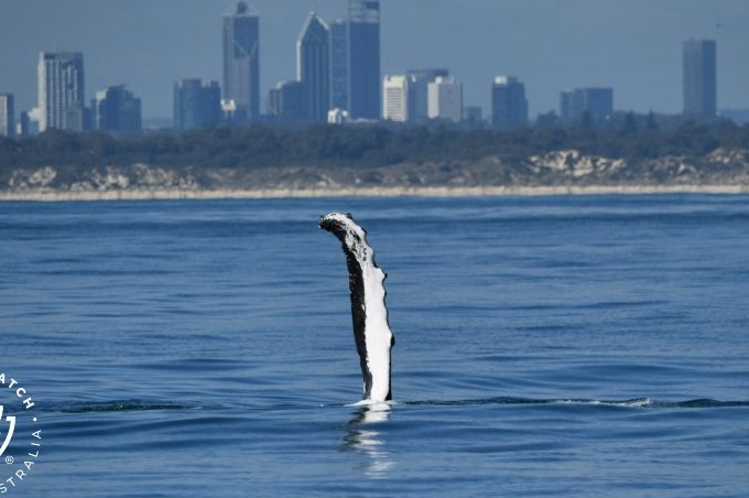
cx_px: 345
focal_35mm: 494
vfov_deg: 2.8
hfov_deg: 4.2
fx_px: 10268
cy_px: 210
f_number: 6
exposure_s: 1/8000
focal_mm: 420
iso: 640
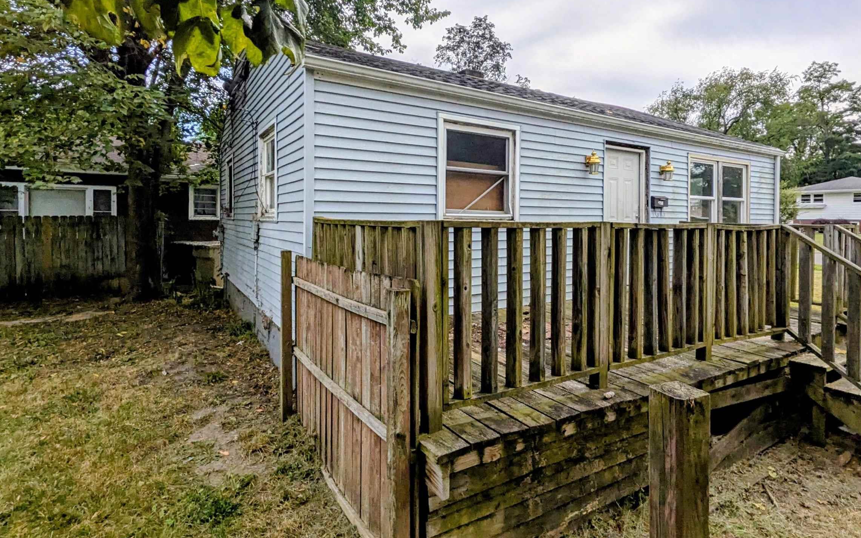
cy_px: 225
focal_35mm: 20
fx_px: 469
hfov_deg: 85.0
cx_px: 459
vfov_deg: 59.3
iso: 93
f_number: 2.2
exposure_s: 1/6024
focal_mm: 1.85
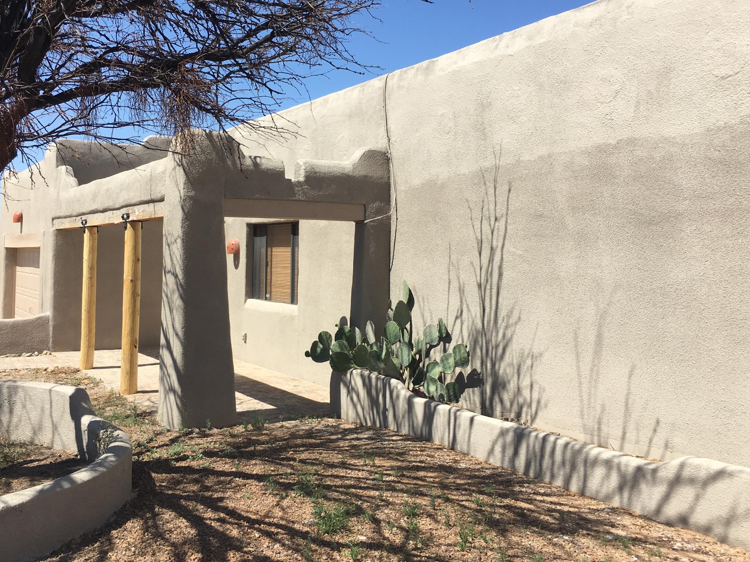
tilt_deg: +3.1
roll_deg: -1.4
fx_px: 780
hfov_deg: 51.1
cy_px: 241
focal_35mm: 36
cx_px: 315
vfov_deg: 39.6
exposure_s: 1/1570
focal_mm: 4.15
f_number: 2.2
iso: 25
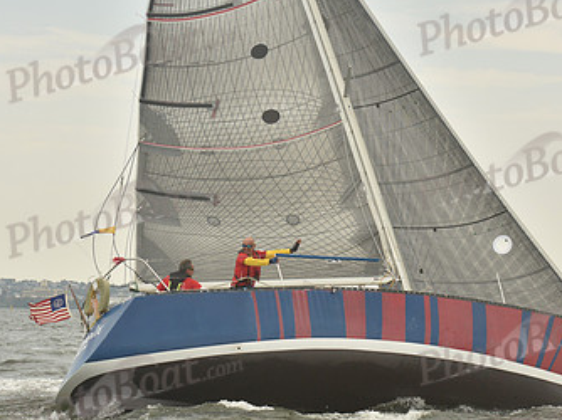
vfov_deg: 12.6
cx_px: 331
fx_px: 1898
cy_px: 278
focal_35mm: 117
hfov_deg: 16.8
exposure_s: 1/800
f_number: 7.1
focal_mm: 70
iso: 250
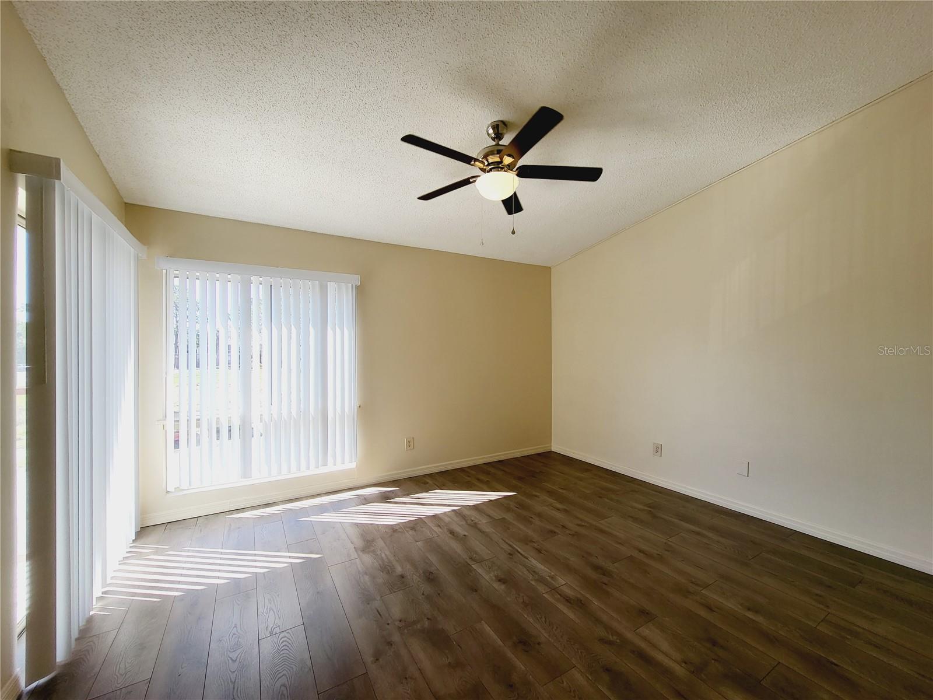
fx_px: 350
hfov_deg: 106.2
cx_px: 466
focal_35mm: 13
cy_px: 350
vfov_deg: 89.9
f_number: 2.2
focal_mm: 1.74
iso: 32
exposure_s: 1/181
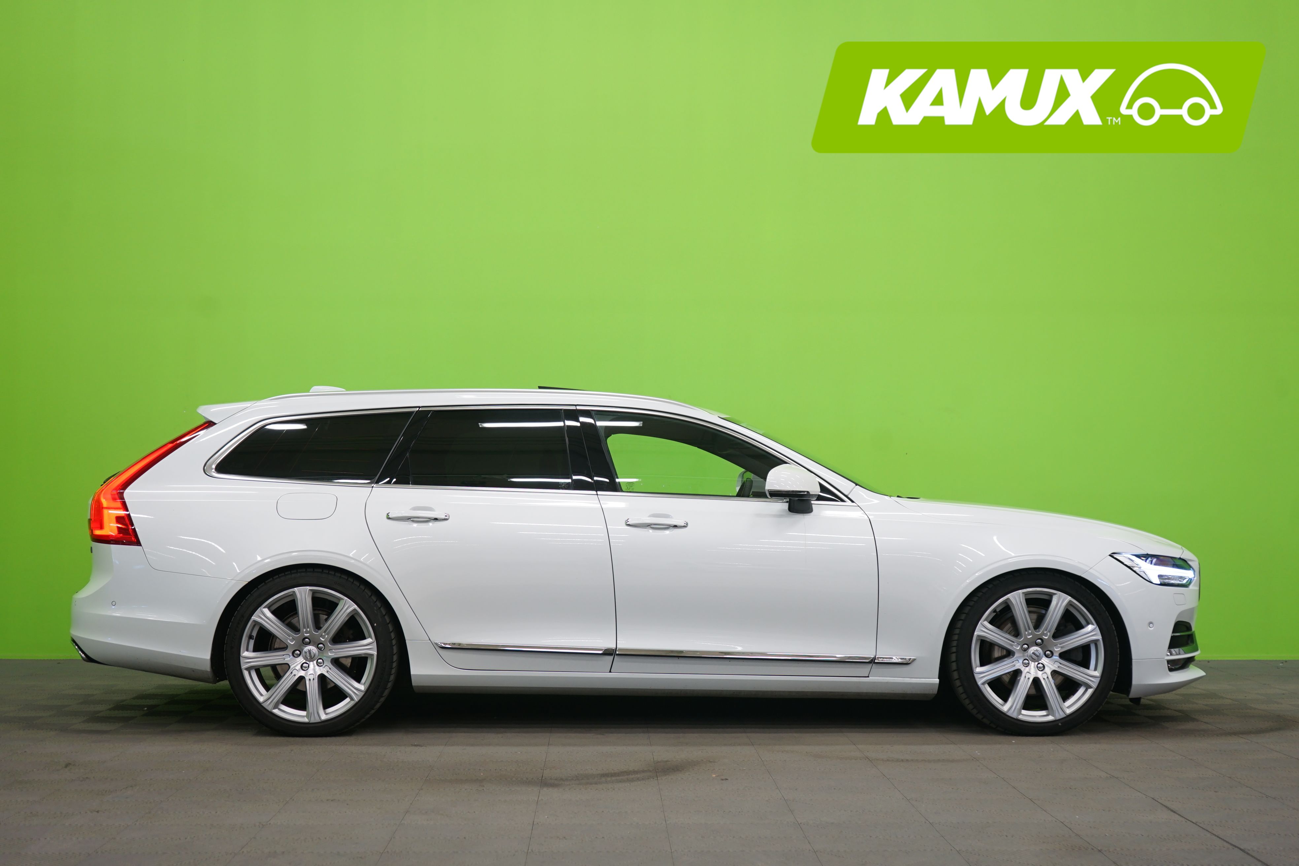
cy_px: 433
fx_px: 1660
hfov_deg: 42.7
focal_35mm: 46
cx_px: 650
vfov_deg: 29.2
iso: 400
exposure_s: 1/10
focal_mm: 46
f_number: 5
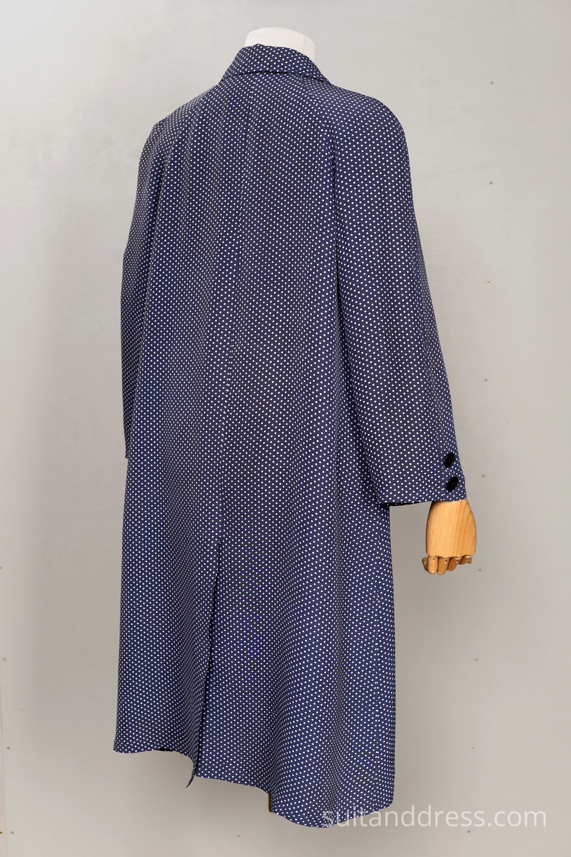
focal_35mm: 48
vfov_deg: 41.1
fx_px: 1142
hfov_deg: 28.1
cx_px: 286
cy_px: 428
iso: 200
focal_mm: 32
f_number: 5
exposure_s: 1/20
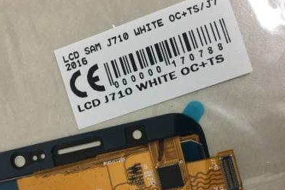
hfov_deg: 54.5
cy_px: 120
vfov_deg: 37.6
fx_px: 277
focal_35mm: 35
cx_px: 145
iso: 200
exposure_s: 1/25
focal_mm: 4.15
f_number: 2.2
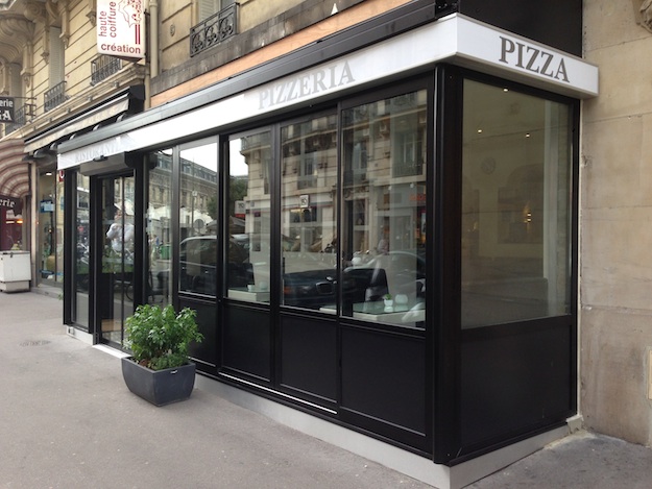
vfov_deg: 43.0
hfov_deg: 55.3
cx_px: 326
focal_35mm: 33
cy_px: 244
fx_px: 622
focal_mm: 4.12
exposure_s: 1/120
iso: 50
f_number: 2.4
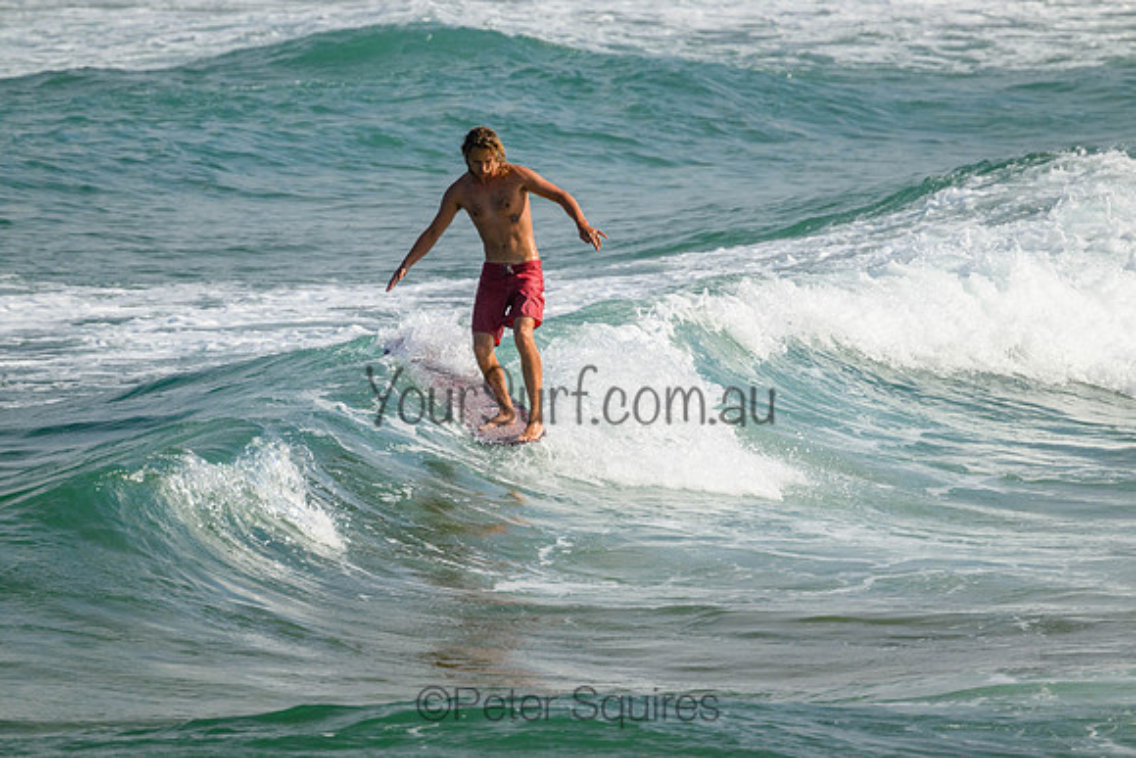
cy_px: 379
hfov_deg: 2.6
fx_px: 25249
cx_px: 568
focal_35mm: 800
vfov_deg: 1.7
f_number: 11
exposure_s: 1/2000
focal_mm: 800
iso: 900
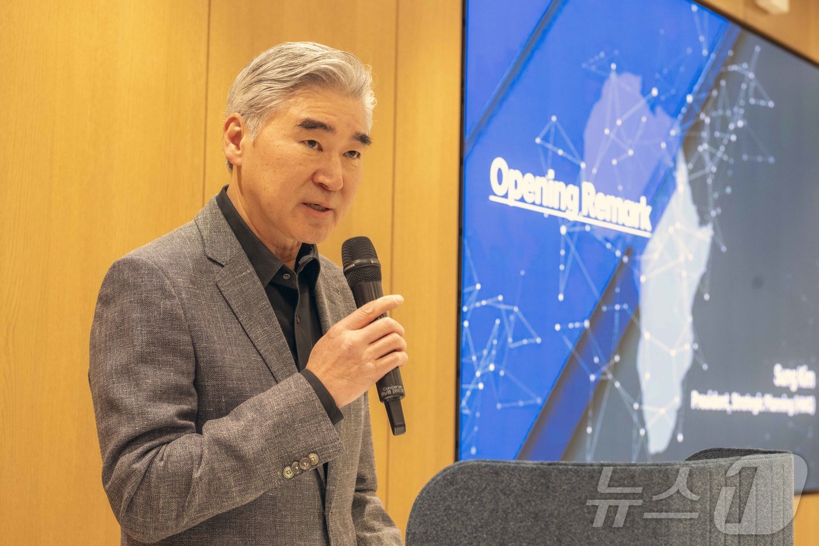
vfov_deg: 19.5
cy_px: 273
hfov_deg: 28.8
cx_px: 410
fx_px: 1592
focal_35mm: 70
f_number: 6.3
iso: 1600
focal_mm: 70
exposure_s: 1/60
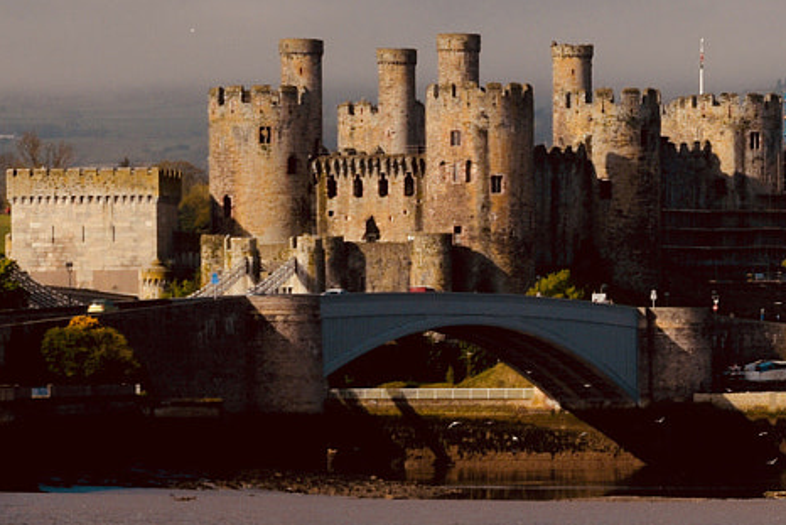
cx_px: 536
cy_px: 491
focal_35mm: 247
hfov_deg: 8.3
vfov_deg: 5.6
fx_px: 5394
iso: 100
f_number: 10
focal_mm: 48
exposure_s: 1/60
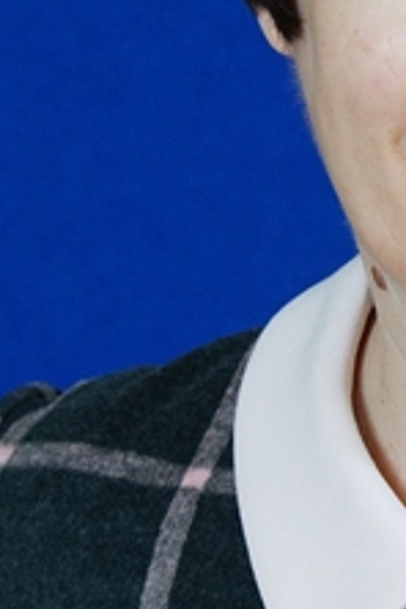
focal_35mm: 486
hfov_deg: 2.8
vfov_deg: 4.2
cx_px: 599
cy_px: 310
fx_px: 8221
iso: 800
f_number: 5.6
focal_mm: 90
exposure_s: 1/125
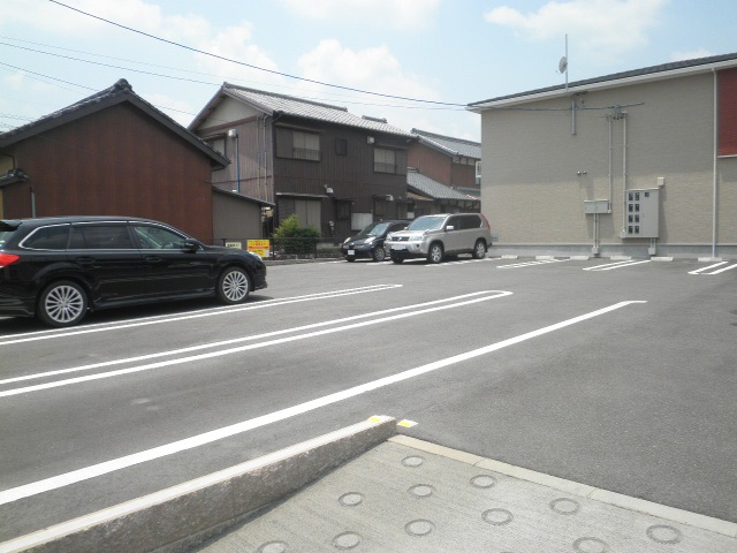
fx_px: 554
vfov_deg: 53.1
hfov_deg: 67.3
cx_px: 368
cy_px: 276
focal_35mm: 26
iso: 64
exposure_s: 1/125
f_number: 7.9
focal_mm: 4.7
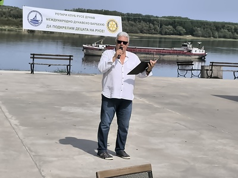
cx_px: 119
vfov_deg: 15.9
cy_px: 89
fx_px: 639
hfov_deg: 21.1
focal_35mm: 93
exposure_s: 1/1758
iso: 50
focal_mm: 6.14
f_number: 1.65
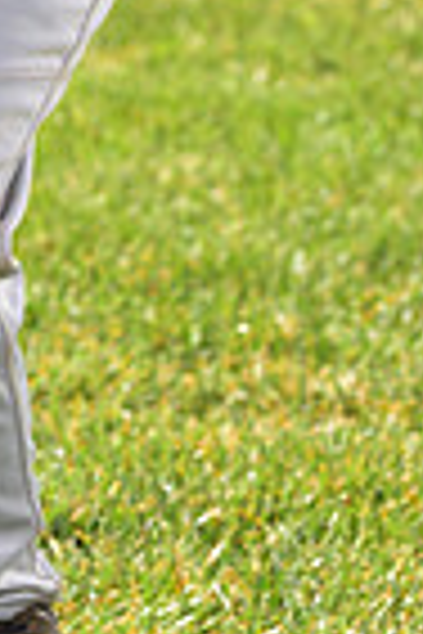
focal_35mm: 330
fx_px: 5816
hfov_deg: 4.1
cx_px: -218
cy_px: -414
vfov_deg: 6.1
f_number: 5
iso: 80
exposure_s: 1/250
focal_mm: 80
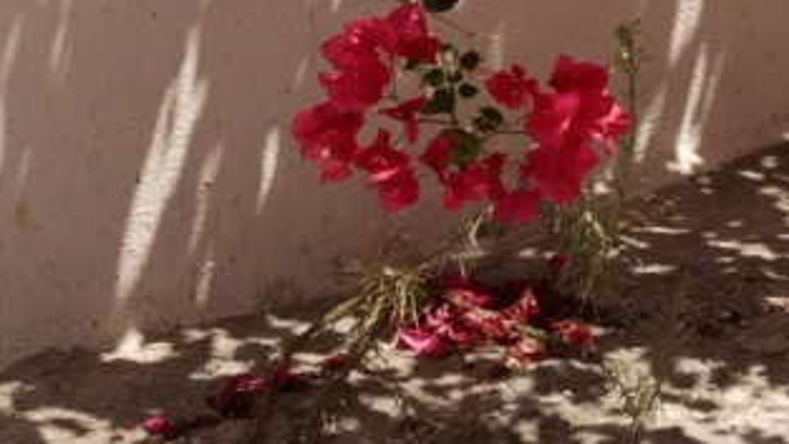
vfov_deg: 6.4
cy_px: -411
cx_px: 694
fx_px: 3870
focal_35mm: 185
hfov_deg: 11.6
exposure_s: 1/125
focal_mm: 35.8
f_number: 13
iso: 200
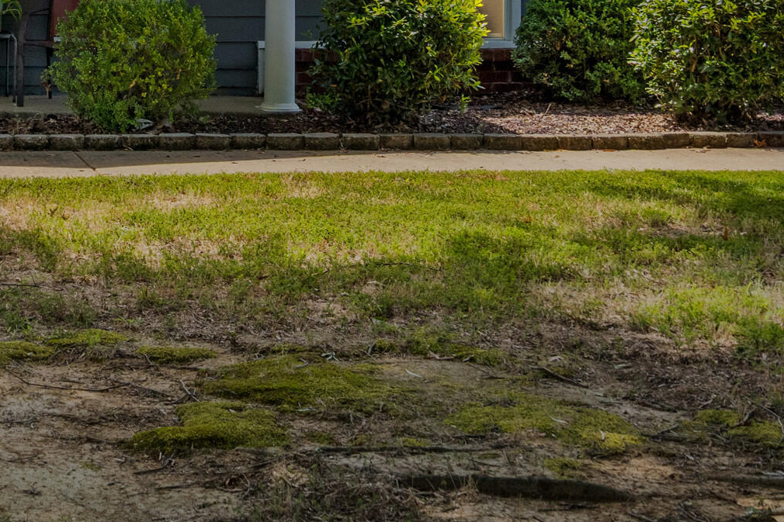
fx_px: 1938
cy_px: -214
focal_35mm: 89
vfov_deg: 14.5
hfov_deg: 21.2
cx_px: -168
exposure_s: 1/500
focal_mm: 31
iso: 1000
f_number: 8
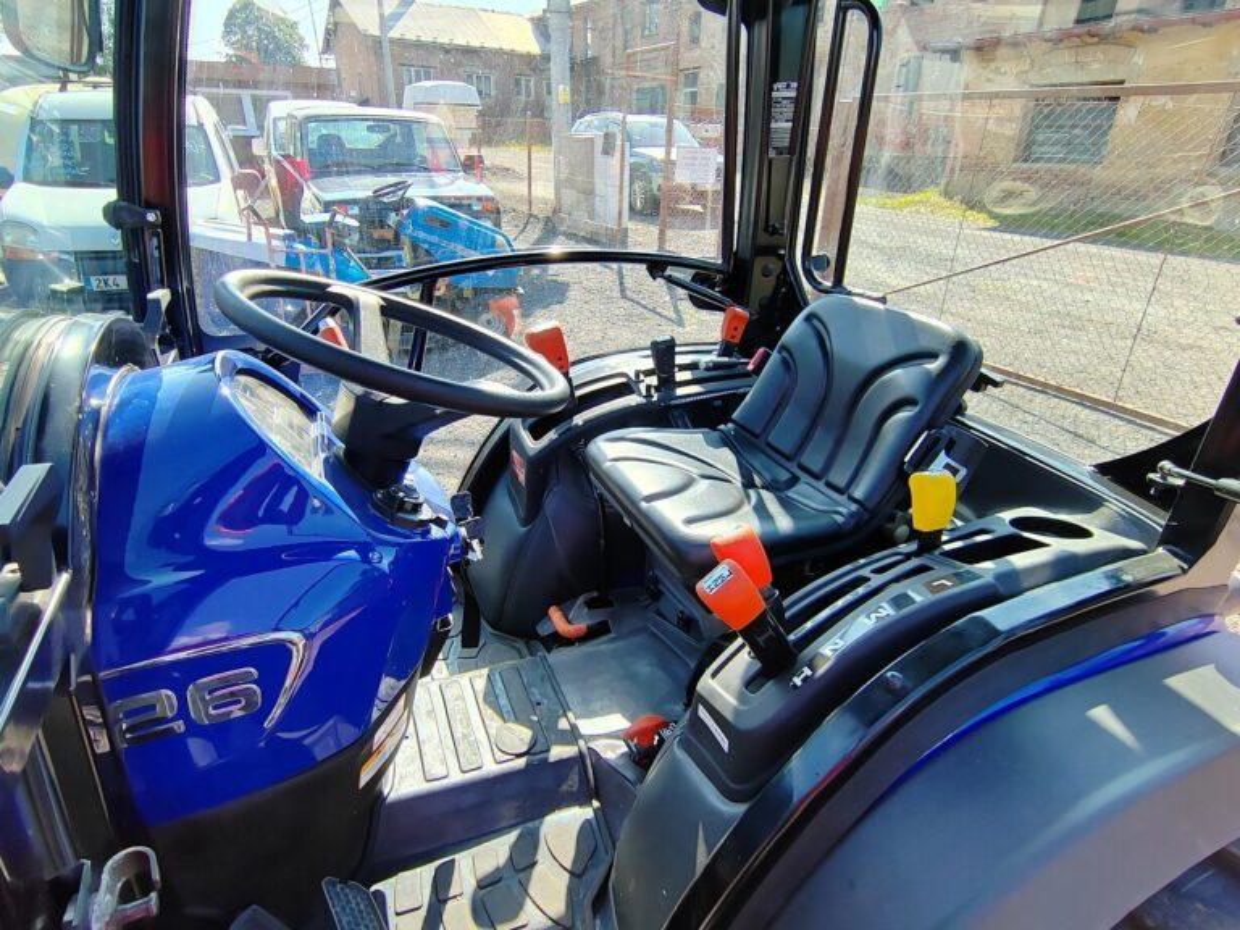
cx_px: 620
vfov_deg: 63.4
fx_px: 752
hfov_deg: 79.0
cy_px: 465
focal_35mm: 21
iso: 100
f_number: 2.2
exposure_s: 1/220
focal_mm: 2.16
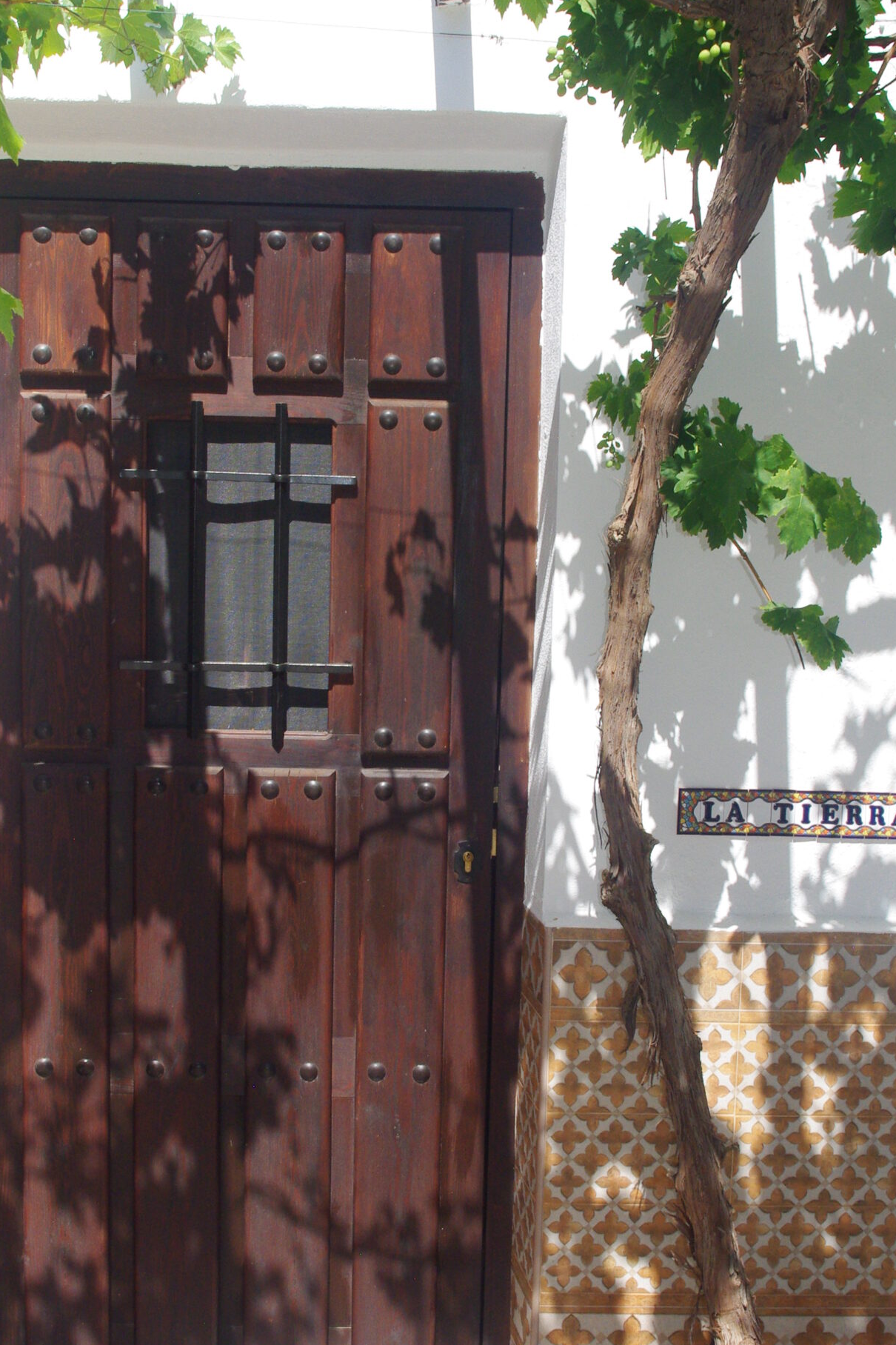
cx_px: 419
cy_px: 715
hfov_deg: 28.1
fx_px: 1793
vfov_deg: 41.1
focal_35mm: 48
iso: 400
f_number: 19
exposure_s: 1/180
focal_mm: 23.13
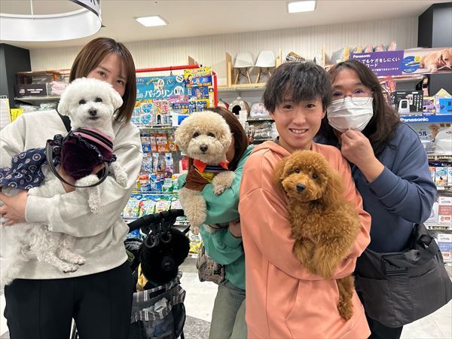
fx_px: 339
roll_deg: +2.3
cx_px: 226
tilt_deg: -6.5
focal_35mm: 26
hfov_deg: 67.3
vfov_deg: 53.1
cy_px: 170
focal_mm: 5.7
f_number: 1.5
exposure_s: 1/100
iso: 100
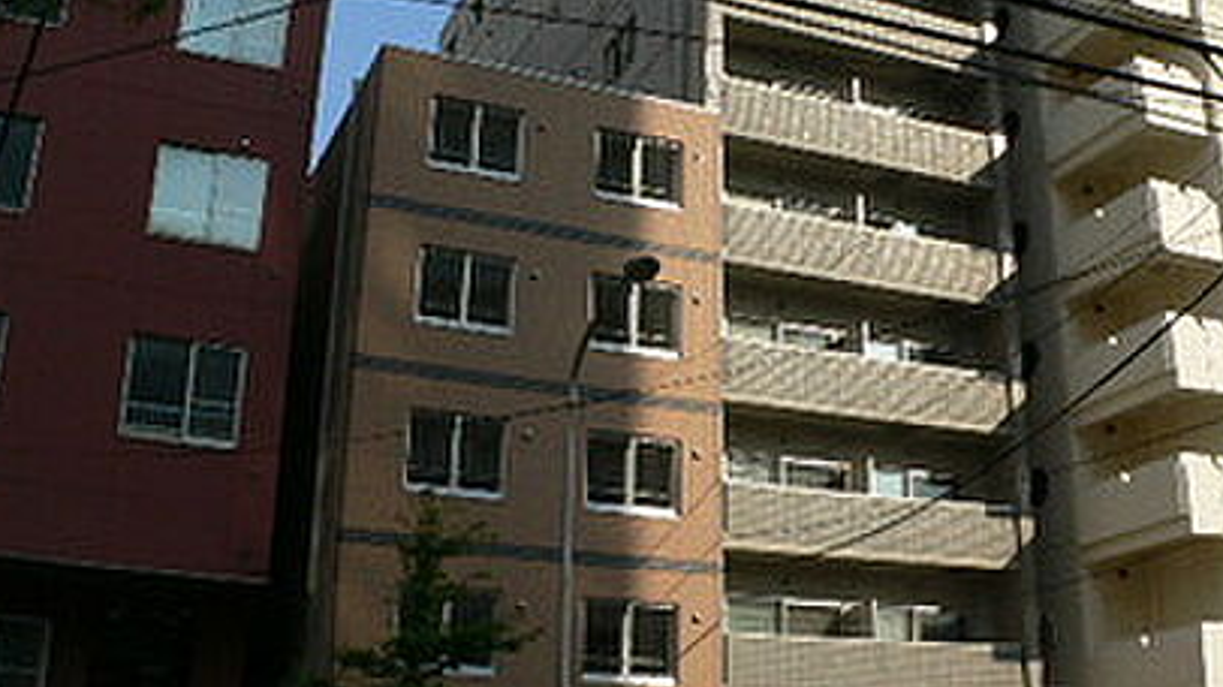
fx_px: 1880
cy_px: 235
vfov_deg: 20.6
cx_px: 768
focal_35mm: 58
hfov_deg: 35.8
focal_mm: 6
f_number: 5.6
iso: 100
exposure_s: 1/500
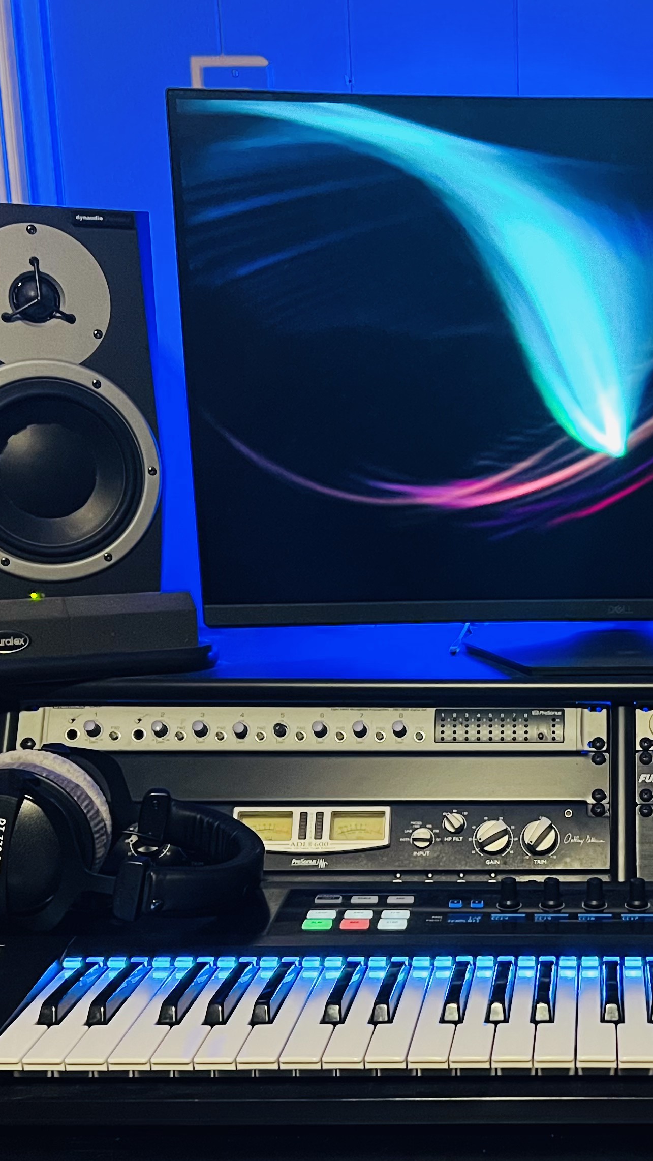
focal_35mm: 50
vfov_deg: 40.9
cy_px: 765
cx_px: 602
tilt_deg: -15.4
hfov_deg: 23.3
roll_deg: -0.4
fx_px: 1539
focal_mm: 5.7
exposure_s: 1/40
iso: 640
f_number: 1.5
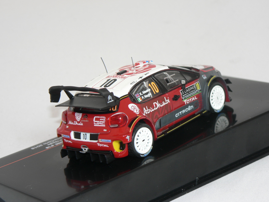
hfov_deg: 16.6
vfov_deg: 12.5
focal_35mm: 119
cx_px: 134
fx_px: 925
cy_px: 101
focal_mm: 19.9
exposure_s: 1/60
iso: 80
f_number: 3.2
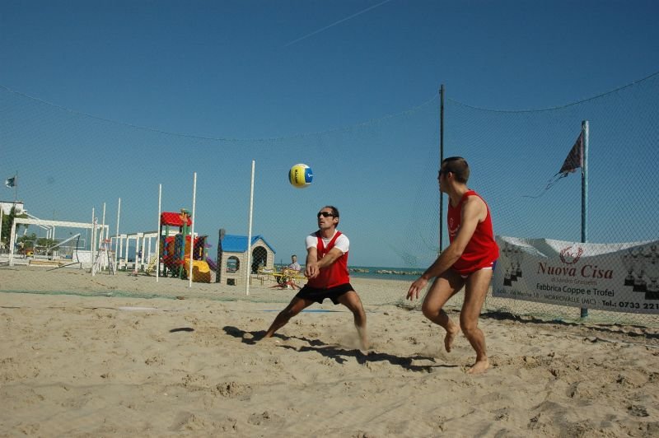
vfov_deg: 36.8
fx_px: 658
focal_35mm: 36
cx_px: 330
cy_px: 219
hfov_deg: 53.2
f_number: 7.1
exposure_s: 1/2500
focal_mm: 24
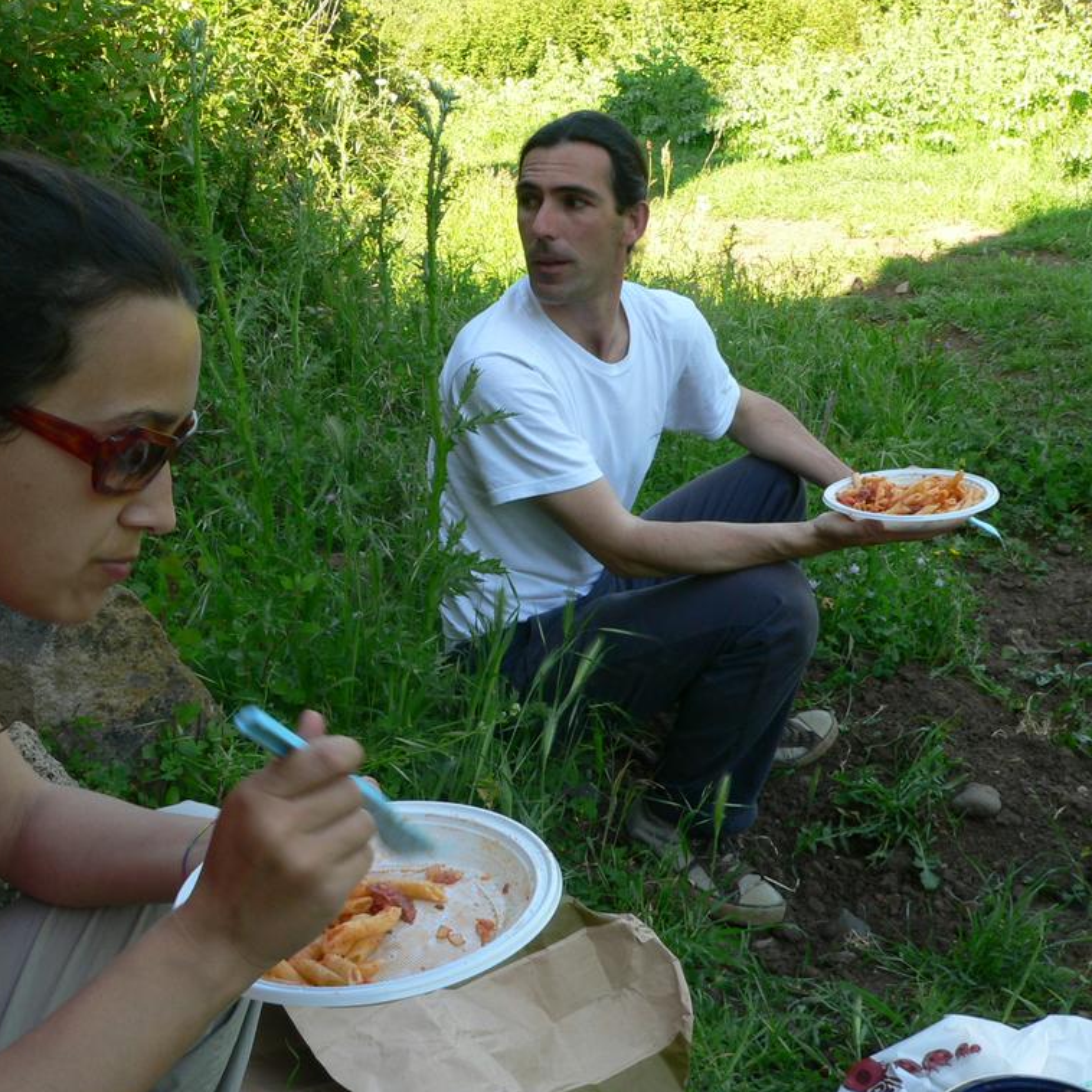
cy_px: 550
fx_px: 1535
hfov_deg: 39.0
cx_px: 448
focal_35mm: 43
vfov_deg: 39.2
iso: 80
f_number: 7.3
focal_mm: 6
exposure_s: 1/40
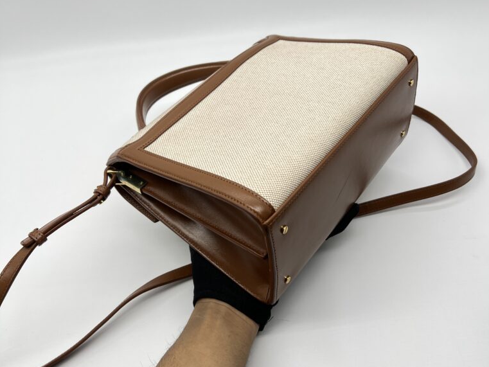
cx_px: 246
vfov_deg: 40.6
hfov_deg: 52.6
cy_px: 156
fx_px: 495
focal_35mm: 35
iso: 32
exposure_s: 1/131
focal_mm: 5.7
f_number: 1.5
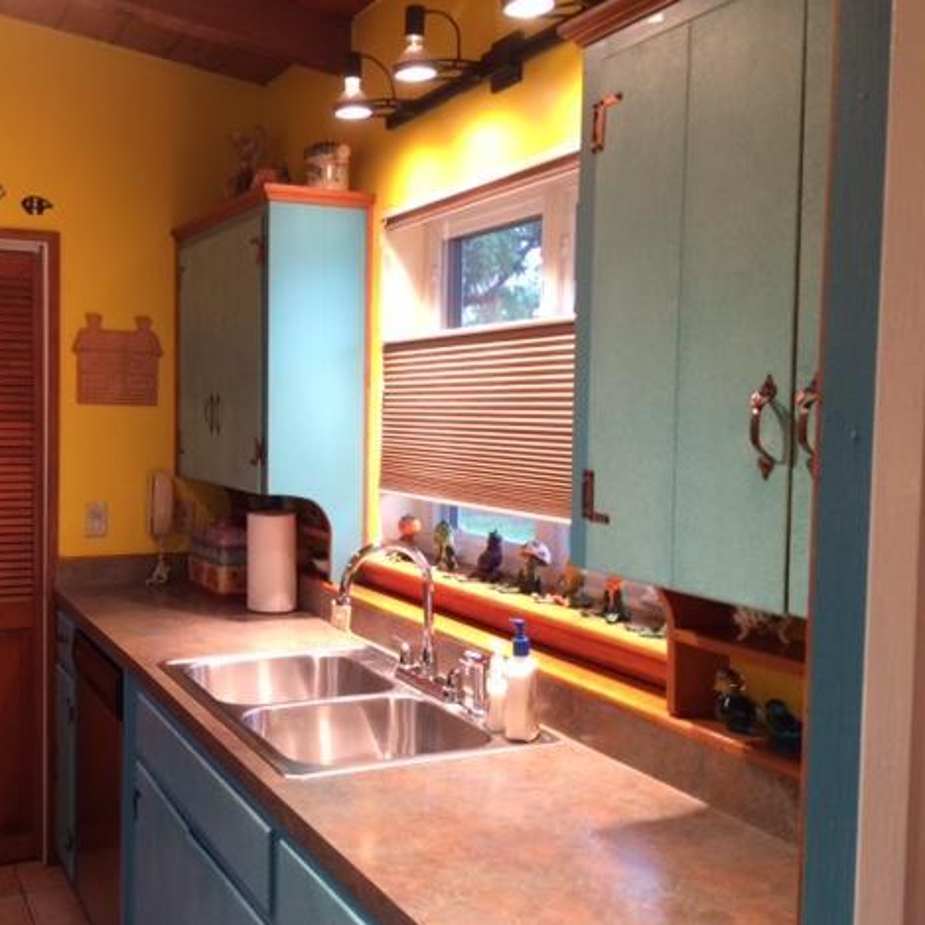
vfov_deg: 47.2
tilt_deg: -3.7
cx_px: 320
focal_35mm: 35
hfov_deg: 46.6
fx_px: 1058
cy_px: 469
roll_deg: +0.1
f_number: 2.2
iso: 125
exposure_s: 1/30
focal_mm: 4.15
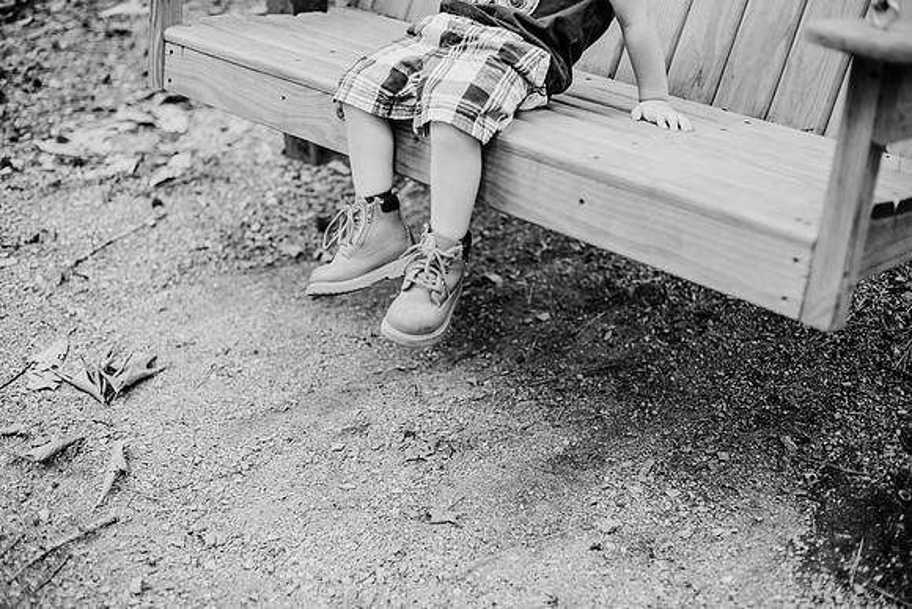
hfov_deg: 39.6
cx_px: 456
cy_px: 304
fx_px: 1267
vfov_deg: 27.0
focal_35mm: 50
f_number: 2.2
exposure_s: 1/640
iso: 200
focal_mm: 50
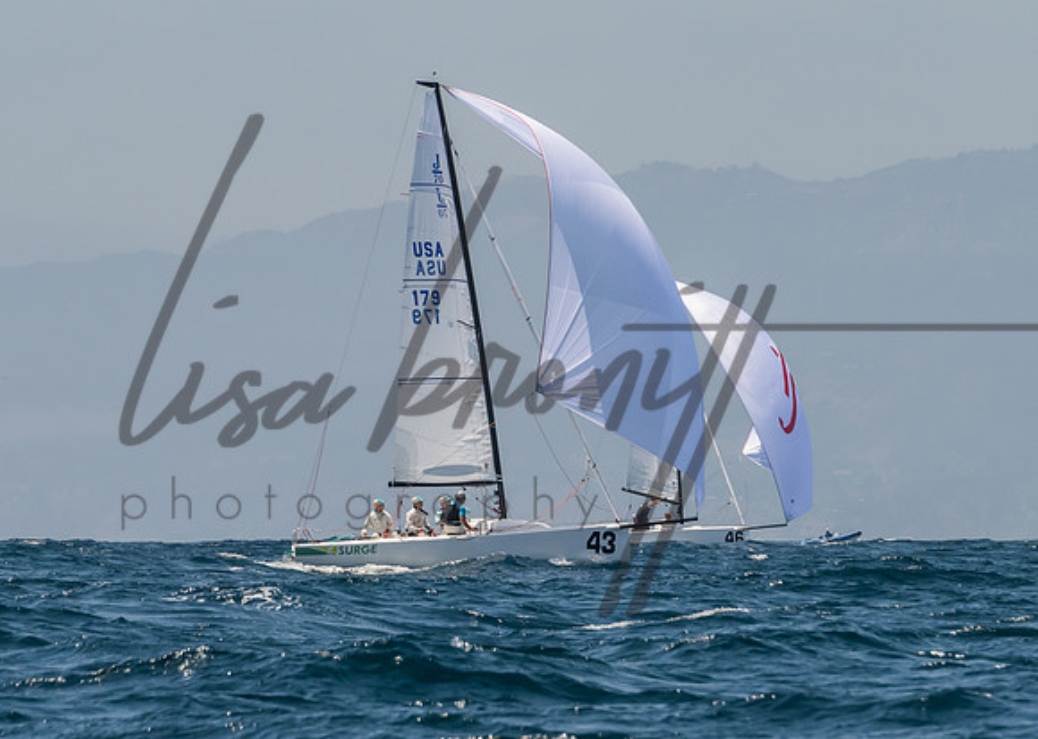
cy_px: 450
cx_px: 482
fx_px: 10314
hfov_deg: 5.8
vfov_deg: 4.1
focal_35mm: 350
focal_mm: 200
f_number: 9
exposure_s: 1/640
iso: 640
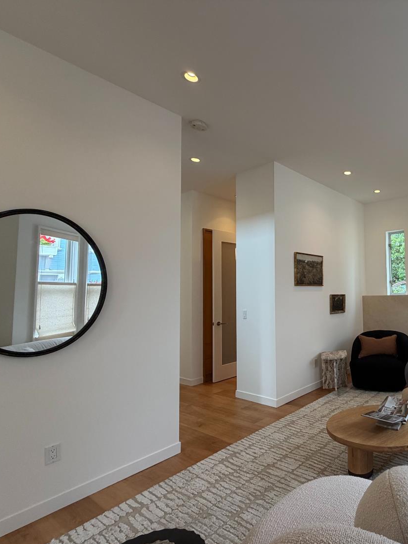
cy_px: 276
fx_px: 299
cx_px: 363
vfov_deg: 84.7
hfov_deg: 59.2
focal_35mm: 19
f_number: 2.2
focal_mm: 2.22
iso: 160
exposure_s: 1/120
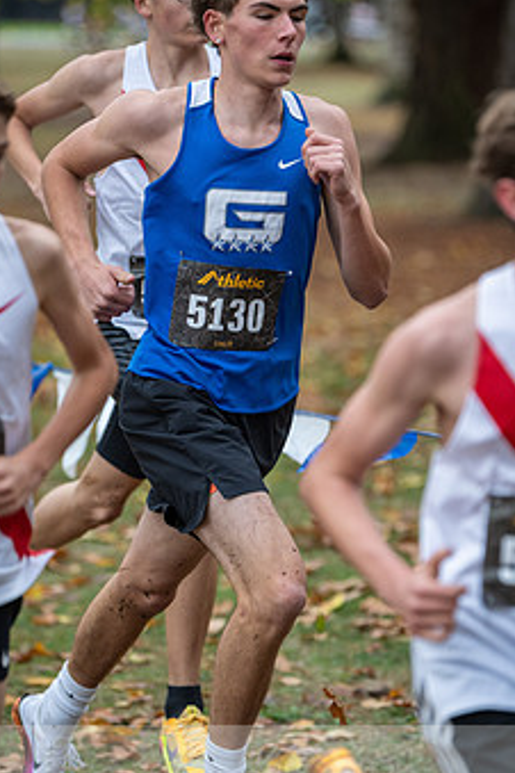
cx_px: 237
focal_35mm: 199
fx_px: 4270
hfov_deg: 6.9
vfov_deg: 10.3
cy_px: 381
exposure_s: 1/1000
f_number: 2.8
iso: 560
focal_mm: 150
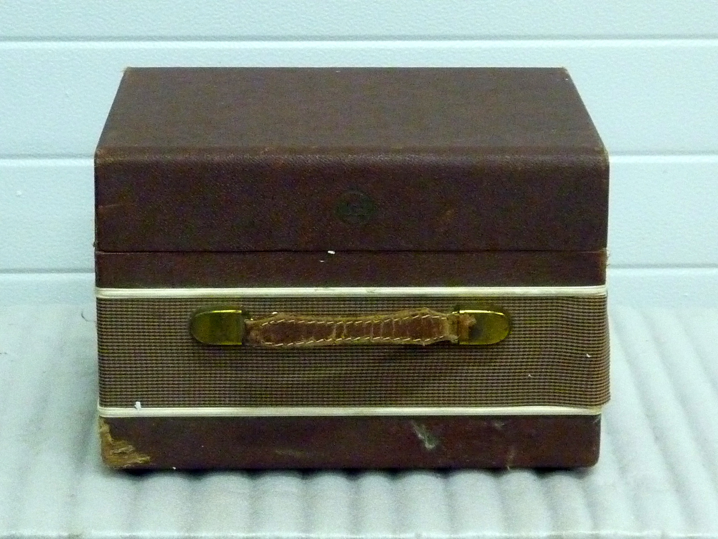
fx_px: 2344
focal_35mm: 113
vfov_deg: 13.1
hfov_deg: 17.4
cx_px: 359
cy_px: 270
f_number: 4
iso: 800
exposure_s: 1/25
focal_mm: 10.3
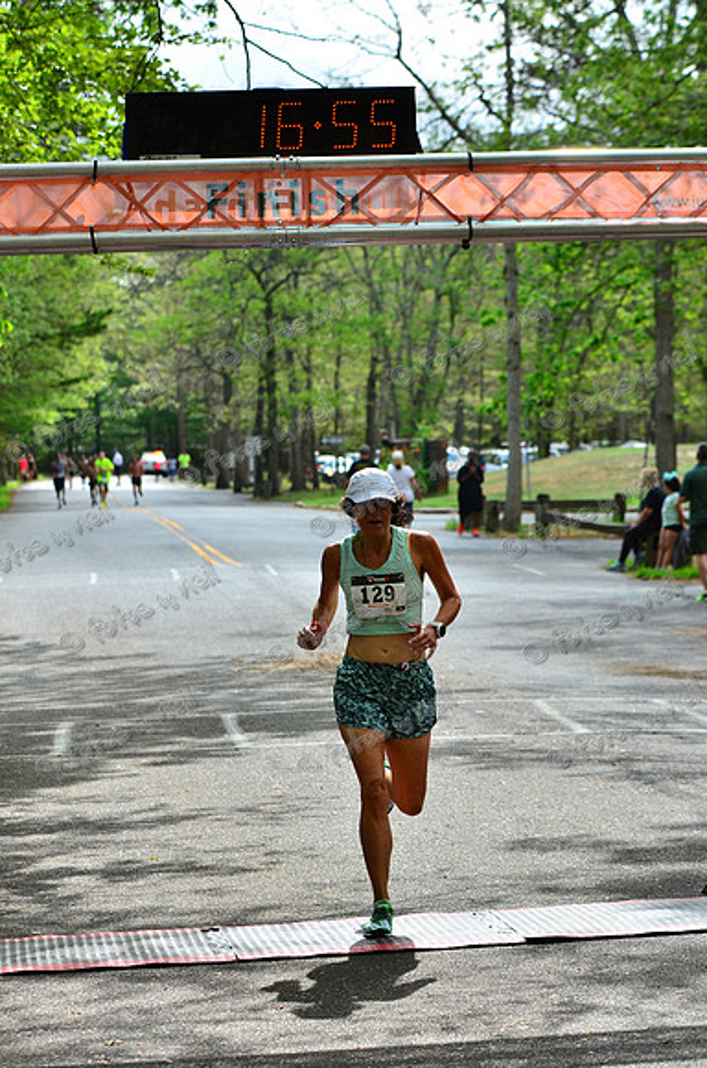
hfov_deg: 11.1
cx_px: 354
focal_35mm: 123
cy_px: 534
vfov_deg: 16.7
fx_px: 3641
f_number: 5.6
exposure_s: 1/800
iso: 250
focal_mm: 82
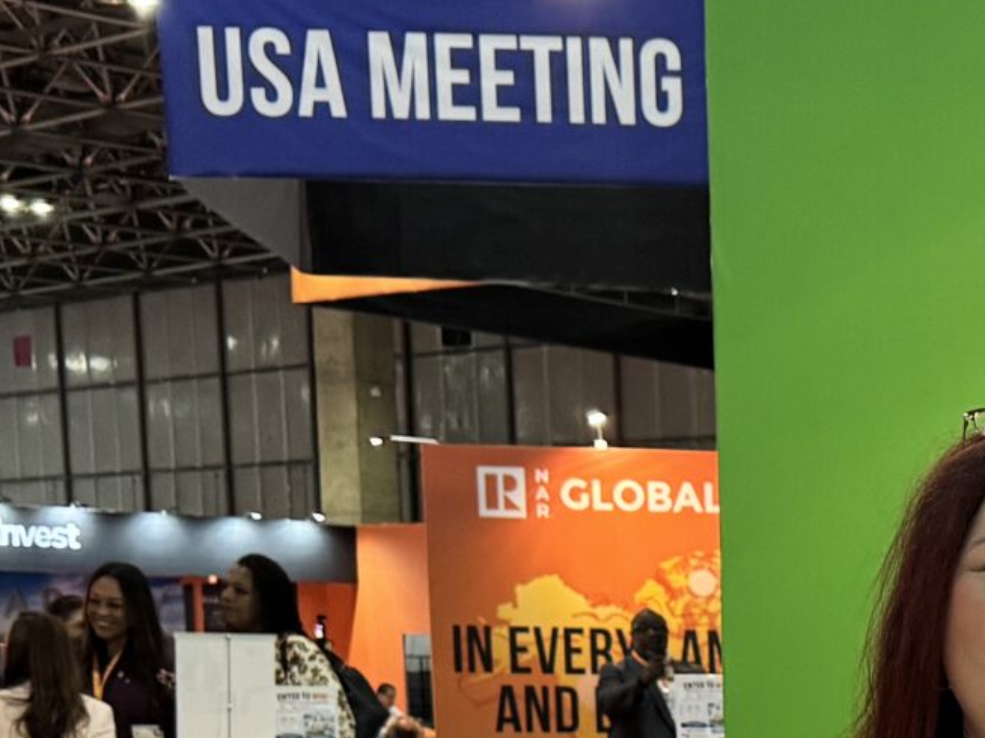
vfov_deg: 14.5
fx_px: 2674
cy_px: 1146
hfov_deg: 19.5
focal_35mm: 94
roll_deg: -0.6
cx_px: 1226
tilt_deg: -9.1
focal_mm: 6.76
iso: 250
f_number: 1.78
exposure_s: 1/60
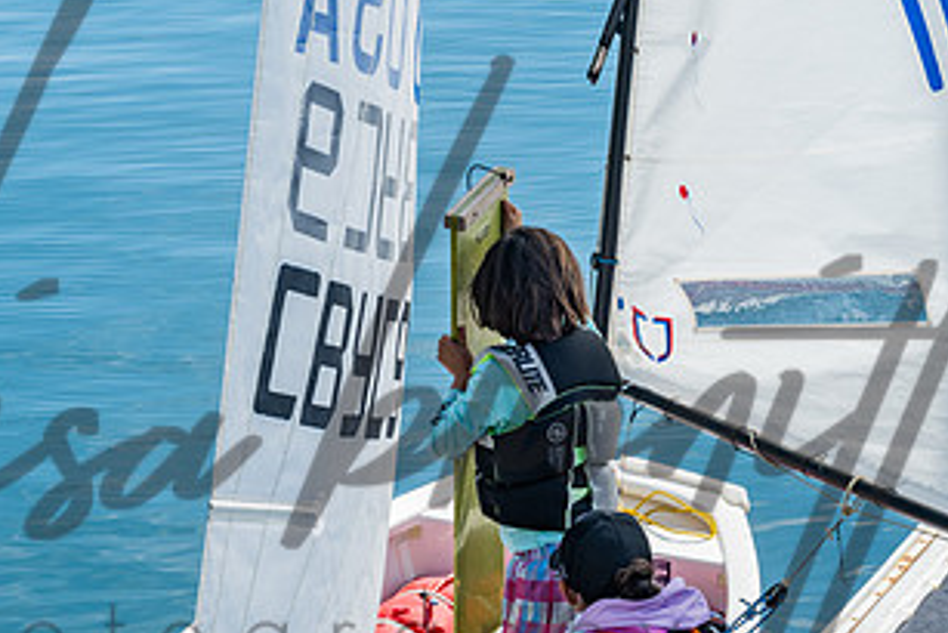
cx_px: 543
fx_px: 5480
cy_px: 406
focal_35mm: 208
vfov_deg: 6.6
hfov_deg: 9.9
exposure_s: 1/125
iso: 250
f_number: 10
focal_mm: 110
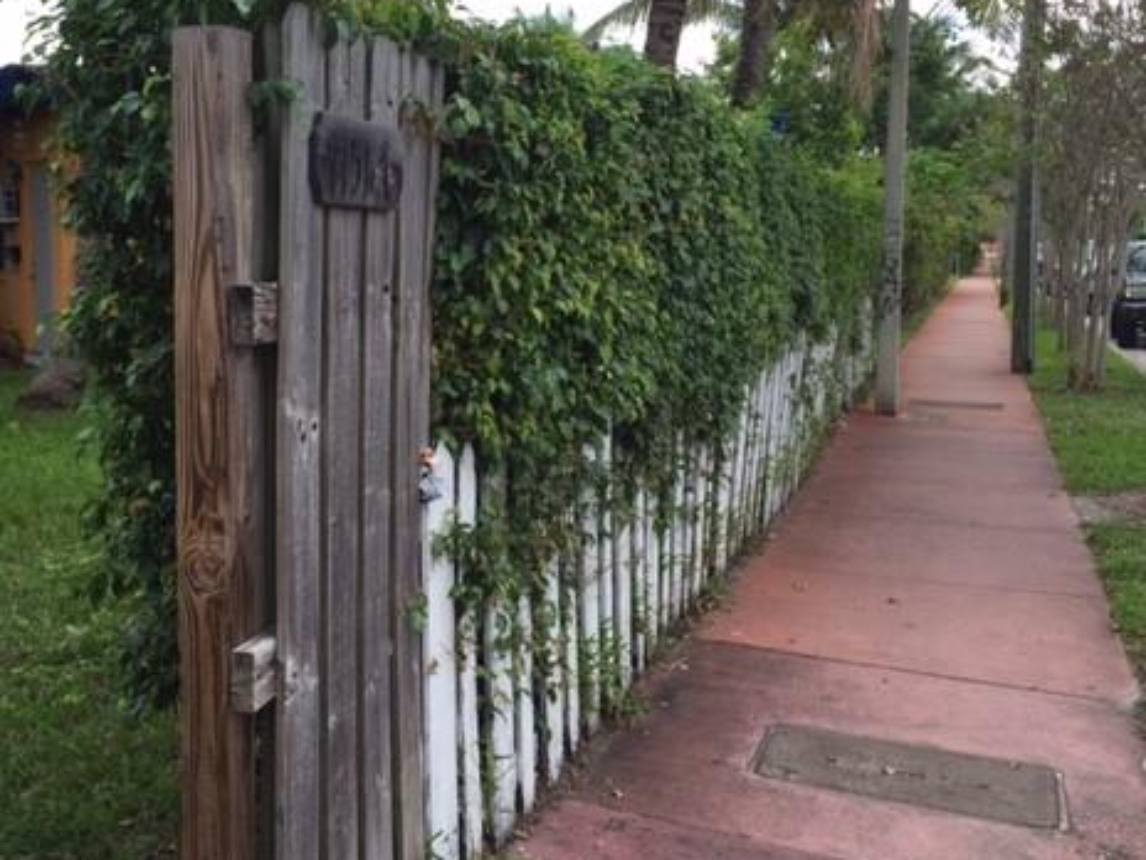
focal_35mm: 40
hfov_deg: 46.4
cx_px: 435
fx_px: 1324
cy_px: 358
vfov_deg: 35.9
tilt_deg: -0.7
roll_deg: -1.5
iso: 32
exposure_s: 1/719
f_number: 2.2
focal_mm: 4.15
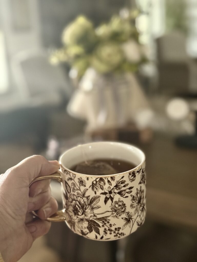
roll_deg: +2.9
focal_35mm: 48
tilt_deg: -16.0
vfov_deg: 39.7
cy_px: 131
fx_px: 364
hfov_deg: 30.3
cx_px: 98
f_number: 1.78
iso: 640
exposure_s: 1/24
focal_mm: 6.76
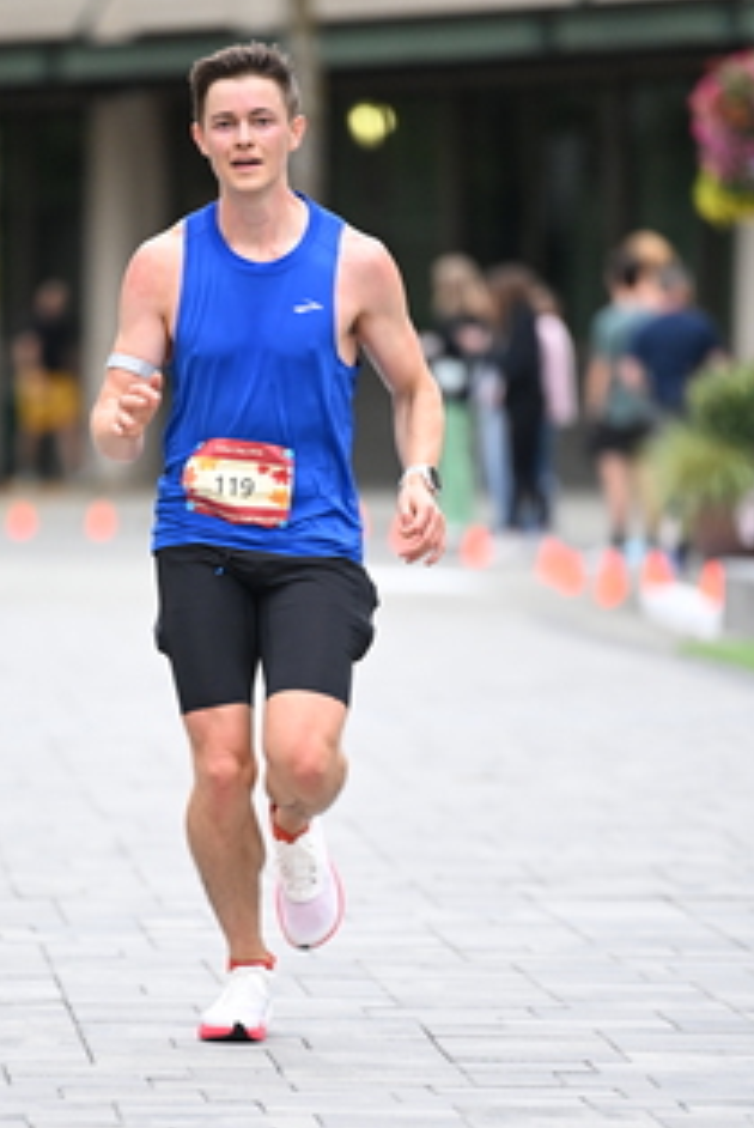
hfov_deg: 3.9
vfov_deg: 5.9
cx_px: 278
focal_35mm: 350
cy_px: 607
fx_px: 10971
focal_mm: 200
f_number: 2.8
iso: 1600
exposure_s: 1/800
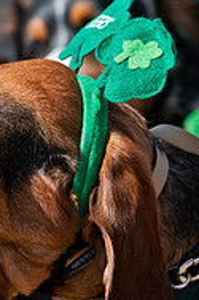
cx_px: -26
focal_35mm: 720
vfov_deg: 2.9
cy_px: 217
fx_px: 5981
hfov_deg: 1.9
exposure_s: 1/500
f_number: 5.6
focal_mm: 200
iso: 200
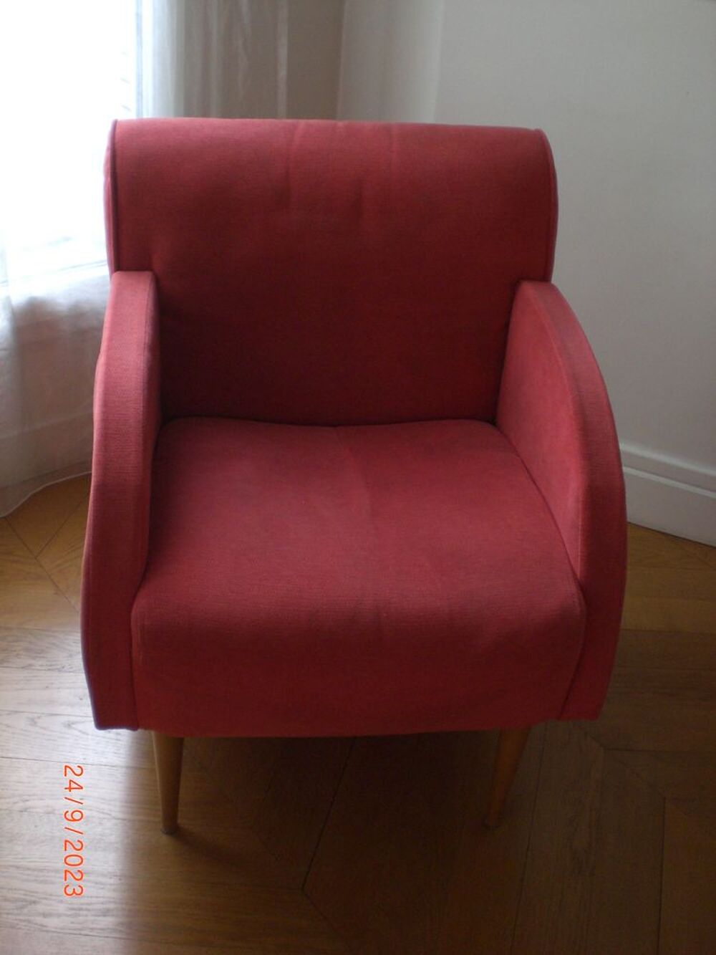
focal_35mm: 38
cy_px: 478
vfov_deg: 49.0
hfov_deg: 37.7
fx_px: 1048
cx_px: 358
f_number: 3.1
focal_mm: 6.3
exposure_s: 1/60
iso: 200
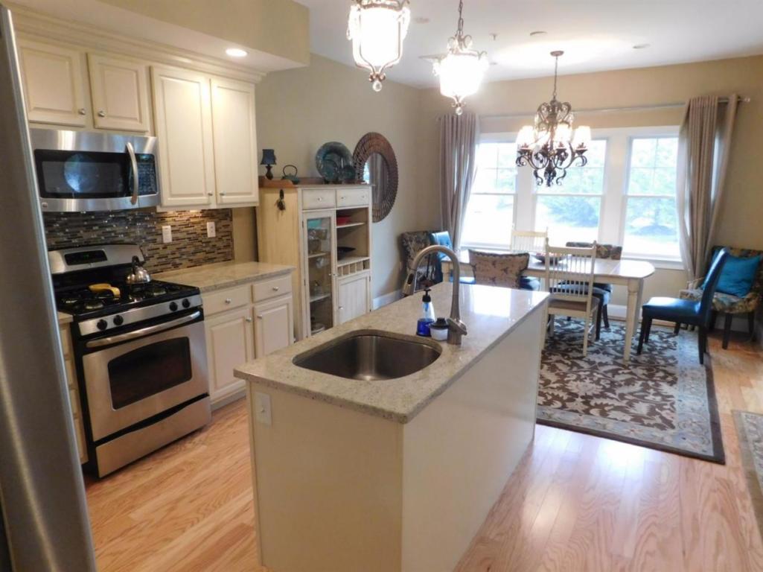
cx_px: 382
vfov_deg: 58.8
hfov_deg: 73.9
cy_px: 286
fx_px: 507
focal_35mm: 23
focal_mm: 4
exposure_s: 1/30
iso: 360
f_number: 3
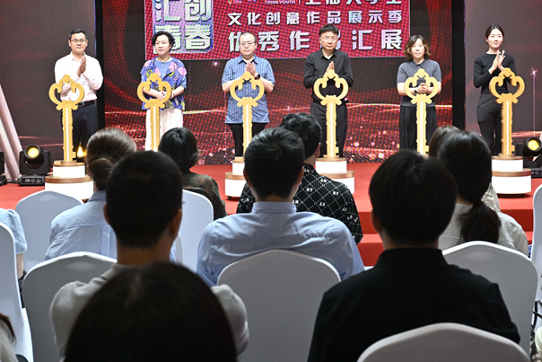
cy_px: 125
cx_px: 279
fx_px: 858
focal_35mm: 57
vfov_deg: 23.7
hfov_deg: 35.0
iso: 1000
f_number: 5.6
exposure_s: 1/160
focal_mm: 39
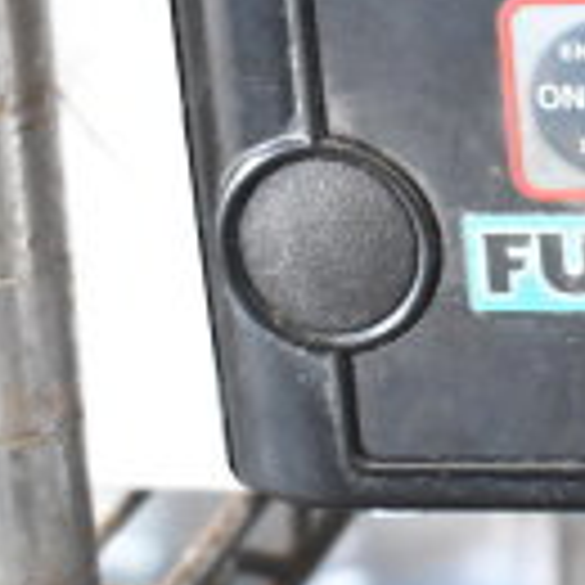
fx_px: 3097
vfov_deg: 10.8
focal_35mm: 162
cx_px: 1148
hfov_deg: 10.0
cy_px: 290
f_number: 5.6
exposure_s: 1/125
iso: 6400
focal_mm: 27
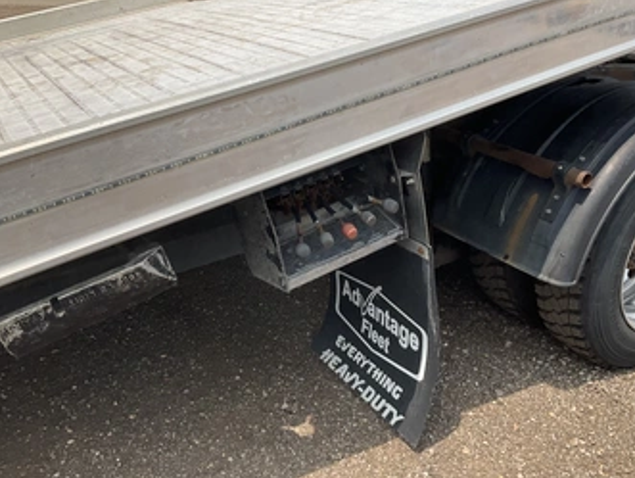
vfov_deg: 40.8
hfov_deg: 52.5
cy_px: 230
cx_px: 338
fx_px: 643
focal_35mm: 35
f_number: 1.8
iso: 25
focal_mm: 3
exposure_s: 1/1412
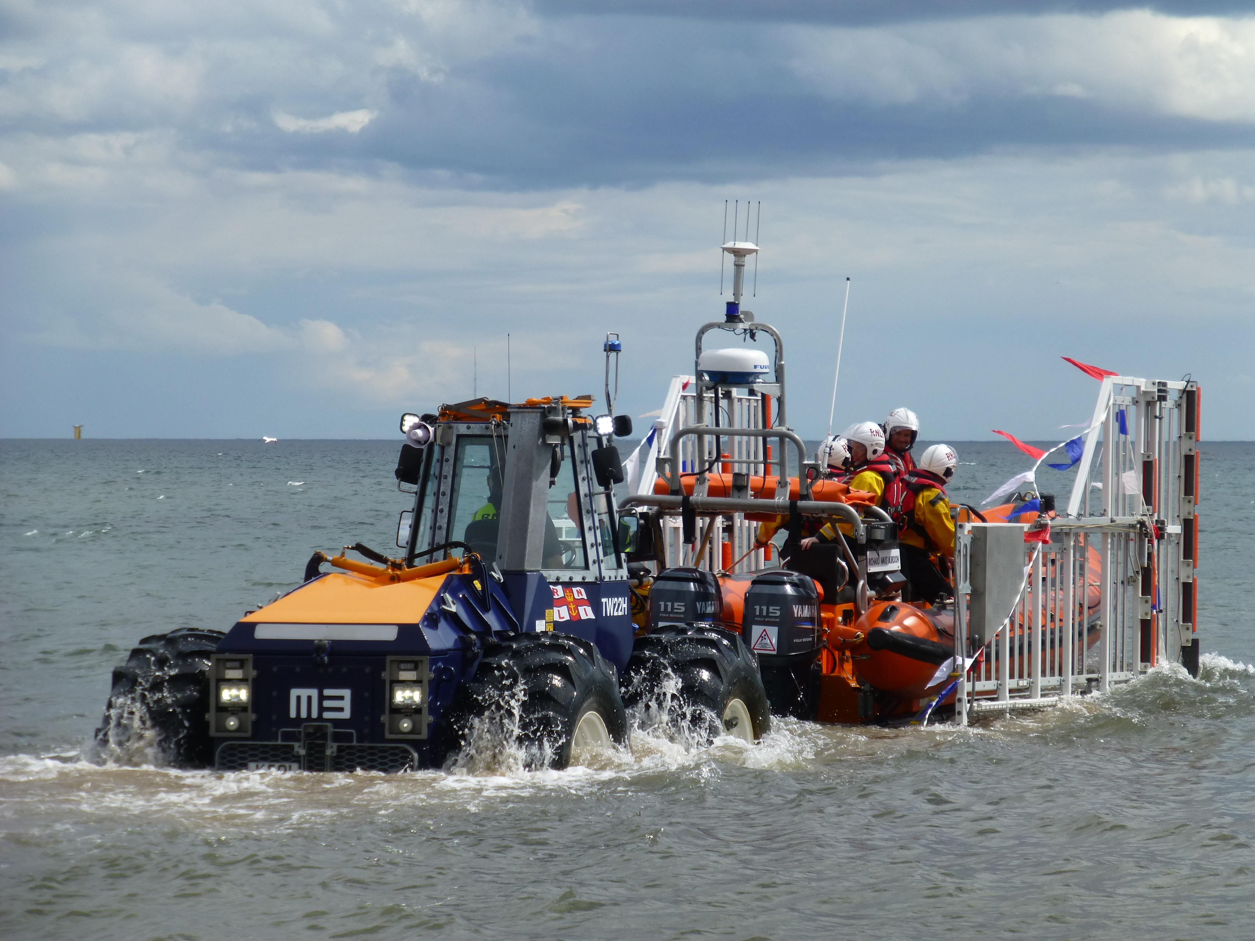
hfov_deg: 10.6
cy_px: 470
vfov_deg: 7.9
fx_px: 6780
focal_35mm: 187
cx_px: 628
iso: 100
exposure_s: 1/800
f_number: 5.5
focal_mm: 33.3
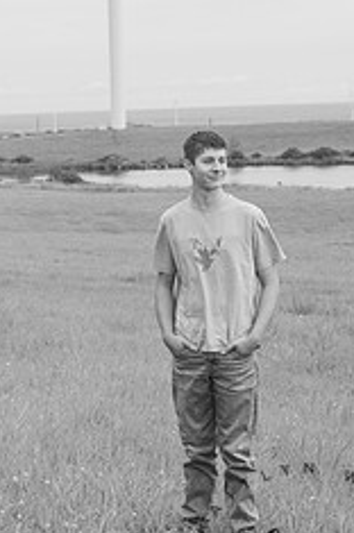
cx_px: 169
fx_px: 2263
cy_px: 220
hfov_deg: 8.9
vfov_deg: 13.4
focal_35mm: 153
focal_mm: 80
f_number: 13
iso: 400
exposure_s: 1/250
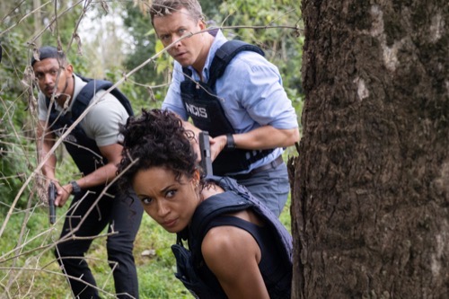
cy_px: 150
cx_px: 224
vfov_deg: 16.4
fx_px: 1035
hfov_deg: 24.5
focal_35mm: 83
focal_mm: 55
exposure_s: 1/320
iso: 500
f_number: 5.6
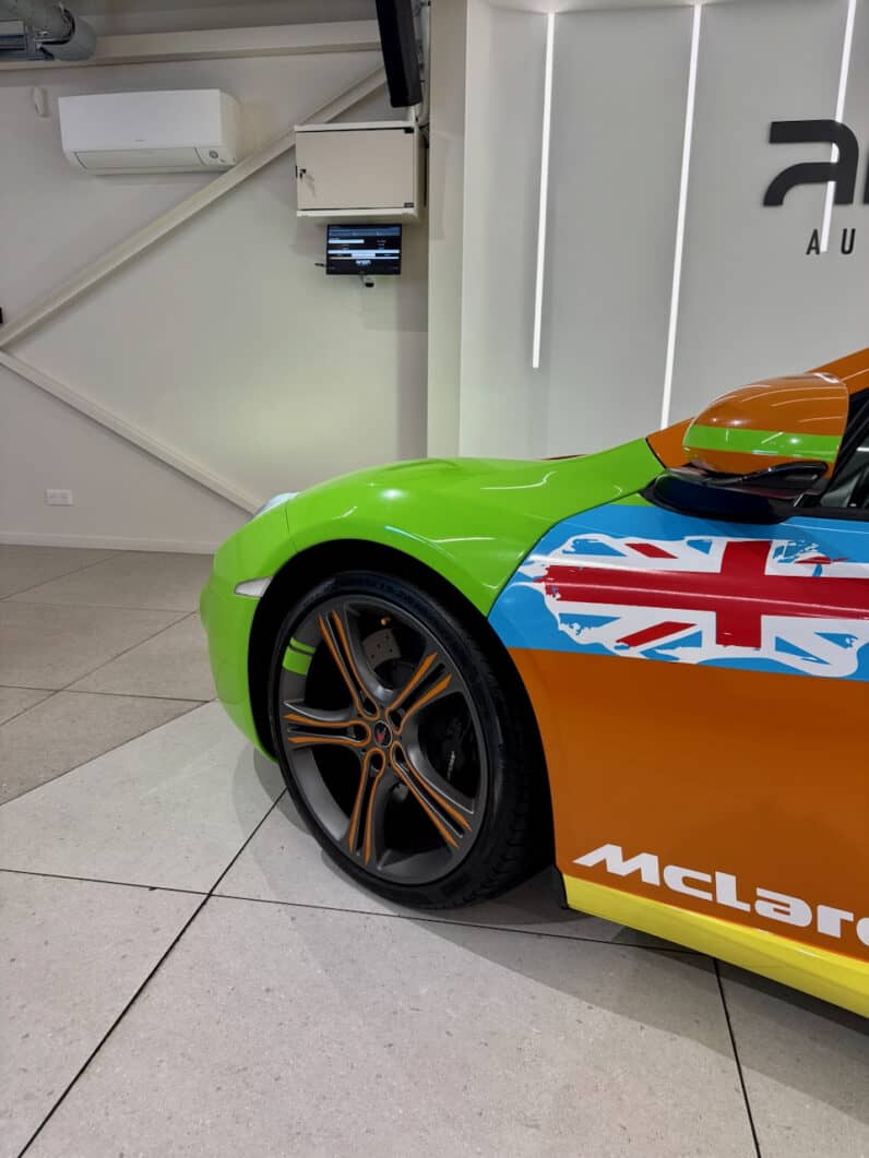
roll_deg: -1.9
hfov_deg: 56.8
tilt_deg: -13.2
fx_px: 803
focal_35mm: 24
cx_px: 434
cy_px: 579
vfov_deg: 71.6
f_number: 1.78
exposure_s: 1/100
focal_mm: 6.76
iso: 160
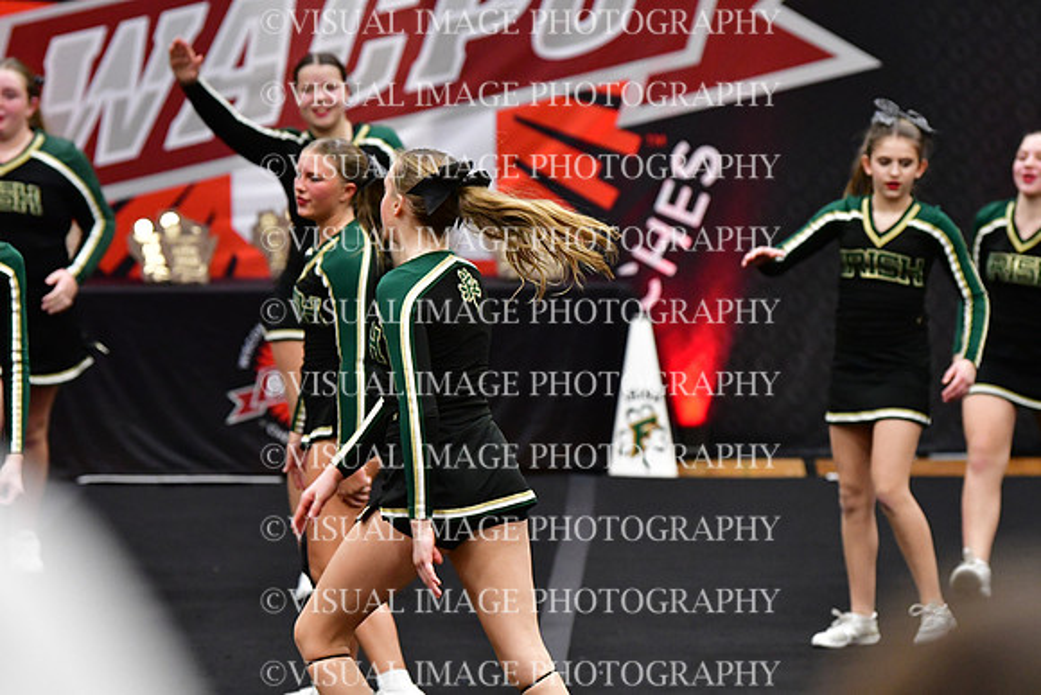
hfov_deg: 8.9
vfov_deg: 5.9
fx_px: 6710
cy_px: 348
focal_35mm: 232
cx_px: 520
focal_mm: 155
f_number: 3.5
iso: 5000
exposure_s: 1/500
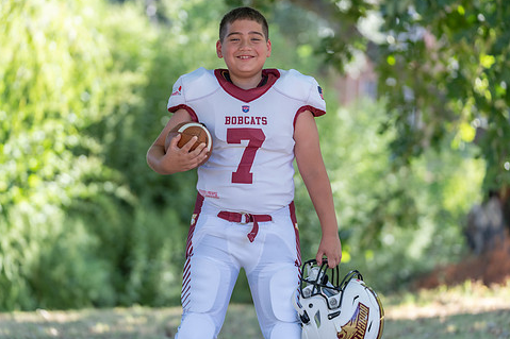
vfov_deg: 9.6
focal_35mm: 143
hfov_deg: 14.4
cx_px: 251
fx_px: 2025
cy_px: 147
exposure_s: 1/320
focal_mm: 118
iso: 200
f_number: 2.8
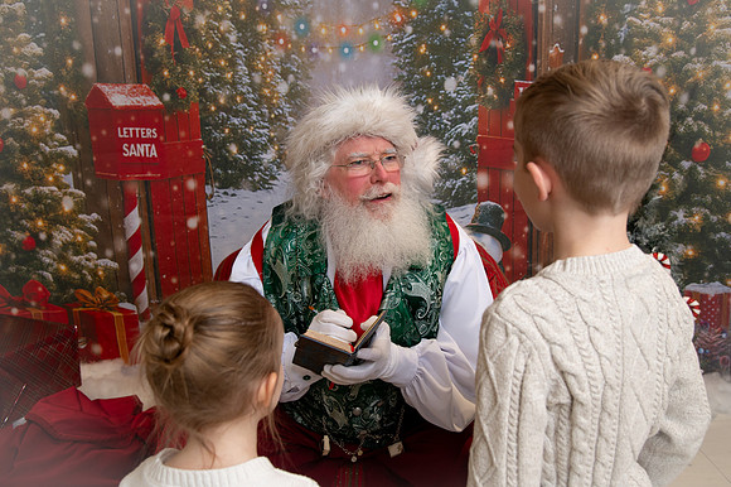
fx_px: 690
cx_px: 377
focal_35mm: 34
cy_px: 235
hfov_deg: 55.8
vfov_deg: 38.9
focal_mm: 32
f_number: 5
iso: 1000
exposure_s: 1/200
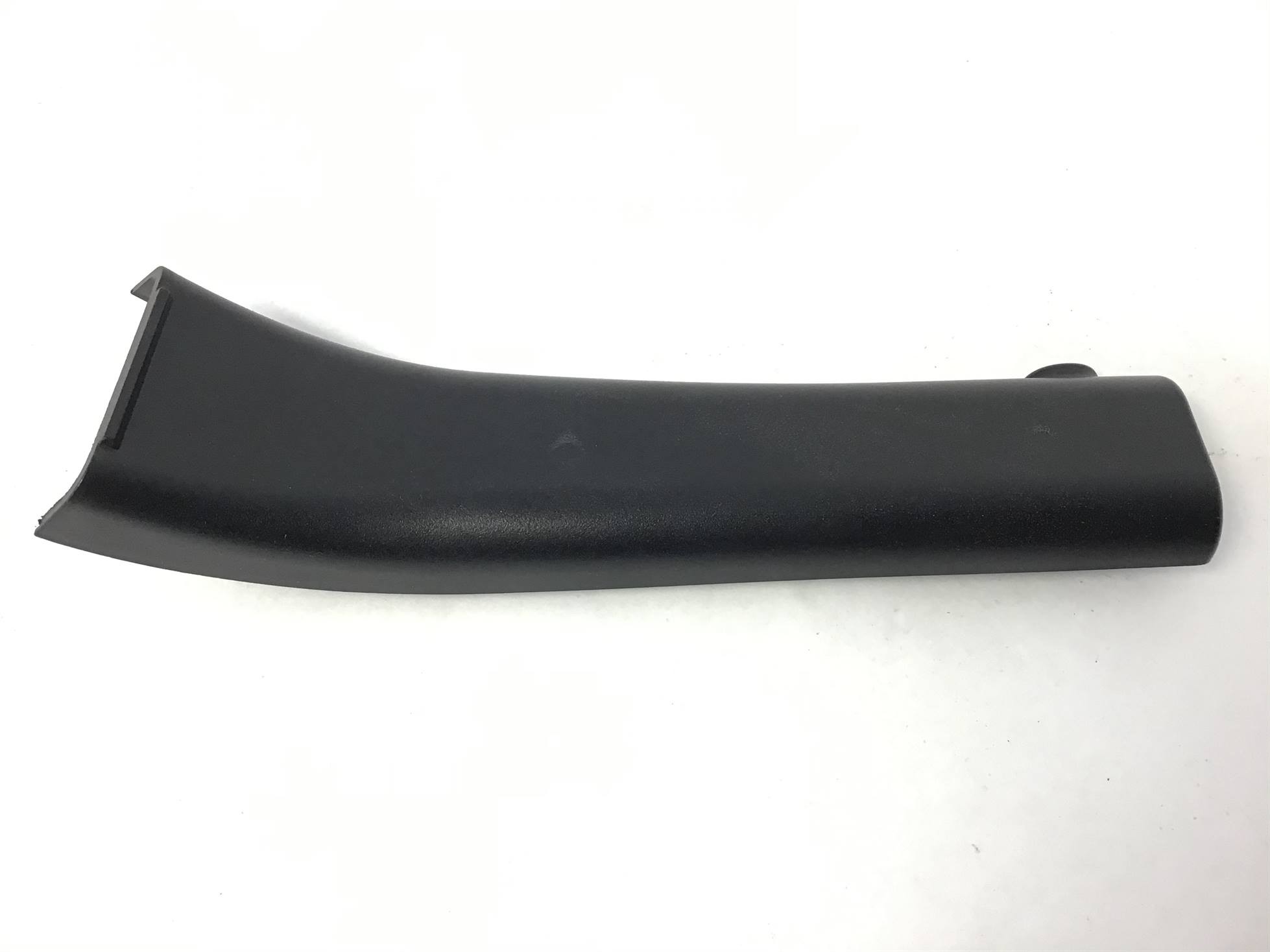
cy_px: 476
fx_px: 1137
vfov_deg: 45.4
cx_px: 635
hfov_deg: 58.4
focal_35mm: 31
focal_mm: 3.3
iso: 40
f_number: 2.4
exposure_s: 1/30
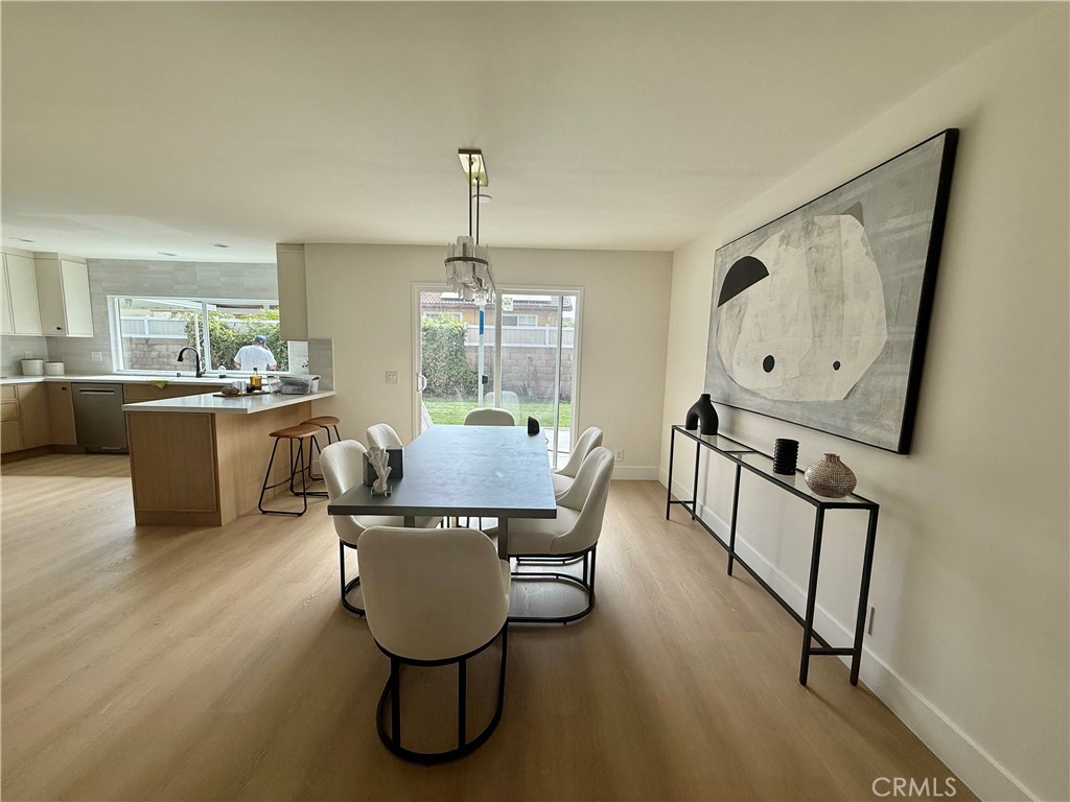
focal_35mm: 14
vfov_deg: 85.7
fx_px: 433
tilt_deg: -6.3
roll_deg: -1.7
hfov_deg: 102.1
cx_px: 535
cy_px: 401
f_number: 2.2
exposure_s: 1/235
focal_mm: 2.22
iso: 50
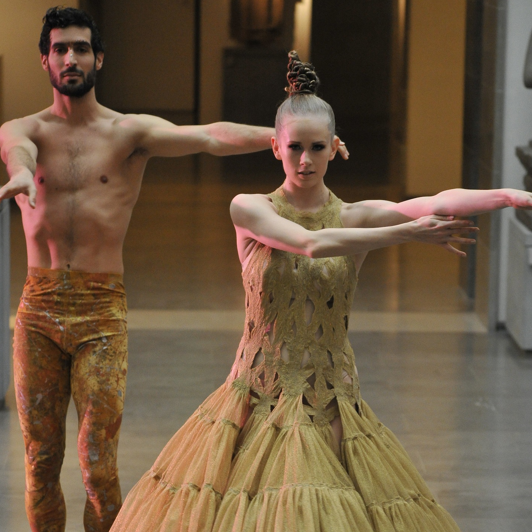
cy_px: 395
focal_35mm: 154
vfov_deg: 11.3
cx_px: 266
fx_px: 2678
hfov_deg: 11.3
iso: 6400
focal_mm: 120
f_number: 5.6
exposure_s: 1/250
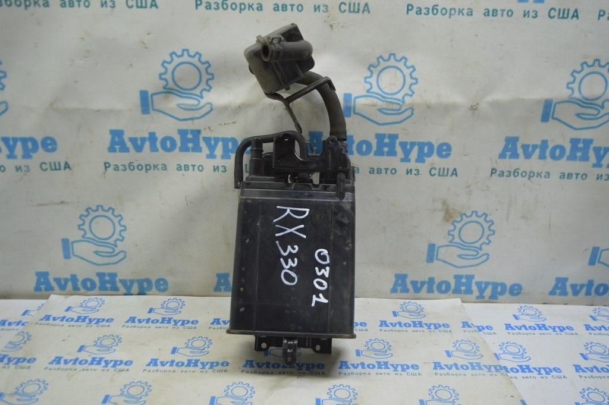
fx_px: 558
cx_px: 304
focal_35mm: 33
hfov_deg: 57.3
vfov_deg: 39.9
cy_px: 202
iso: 400
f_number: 3.8
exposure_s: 1/50
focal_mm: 22
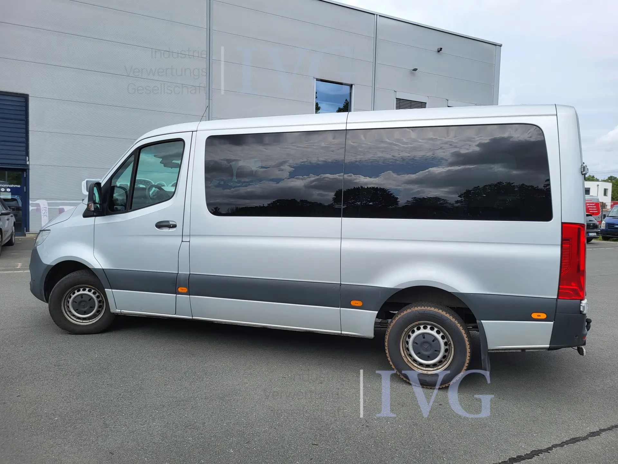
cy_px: 232
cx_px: 309
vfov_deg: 53.1
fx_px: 464
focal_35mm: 26
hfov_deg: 67.3
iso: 40
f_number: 1.8
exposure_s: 1/1746
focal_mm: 5.4
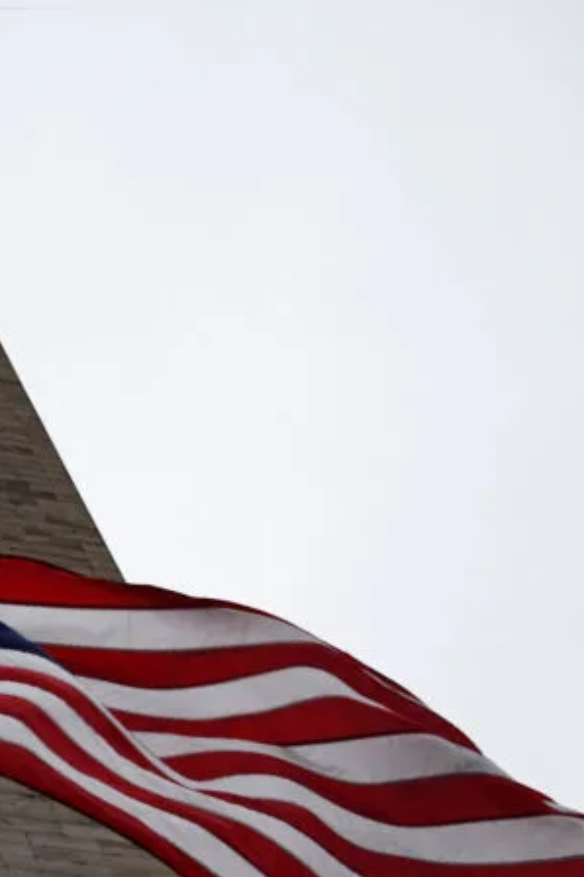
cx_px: -26
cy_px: 755
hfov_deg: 12.3
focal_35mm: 110
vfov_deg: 18.3
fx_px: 2676
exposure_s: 1/320
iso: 200
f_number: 9
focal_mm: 32
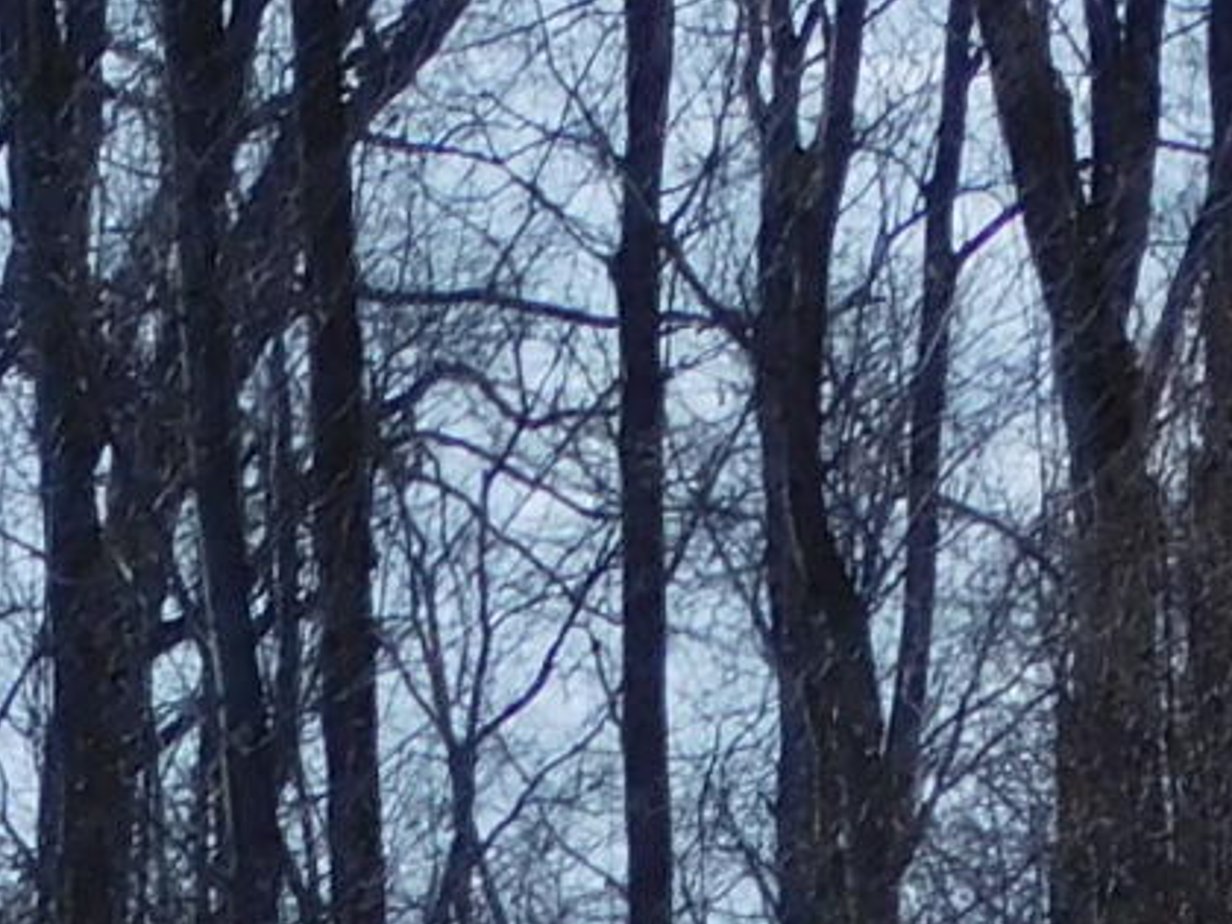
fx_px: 23134
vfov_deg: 2.3
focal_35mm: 650
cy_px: 2971
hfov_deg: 3.0
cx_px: -1613
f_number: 4.5
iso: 125
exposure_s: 1/1250
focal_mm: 16.1
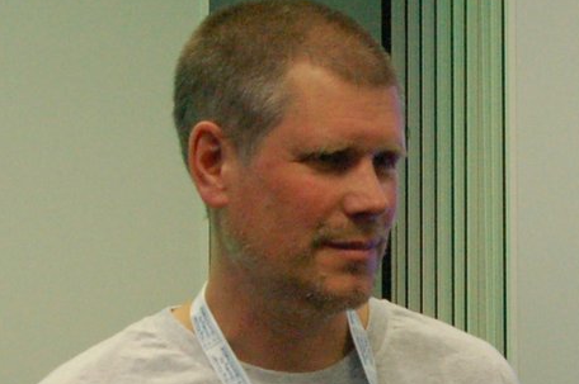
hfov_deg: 11.8
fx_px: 2747
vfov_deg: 8.0
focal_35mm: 171
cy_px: 321
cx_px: 639
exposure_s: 1/125
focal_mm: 26
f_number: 6.3
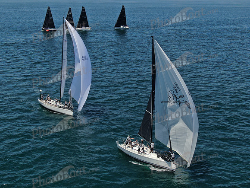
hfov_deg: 39.7
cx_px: 125
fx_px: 347
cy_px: 94
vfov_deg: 30.3
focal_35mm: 48
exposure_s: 1/1000
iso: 100
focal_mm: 8.6
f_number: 3.8
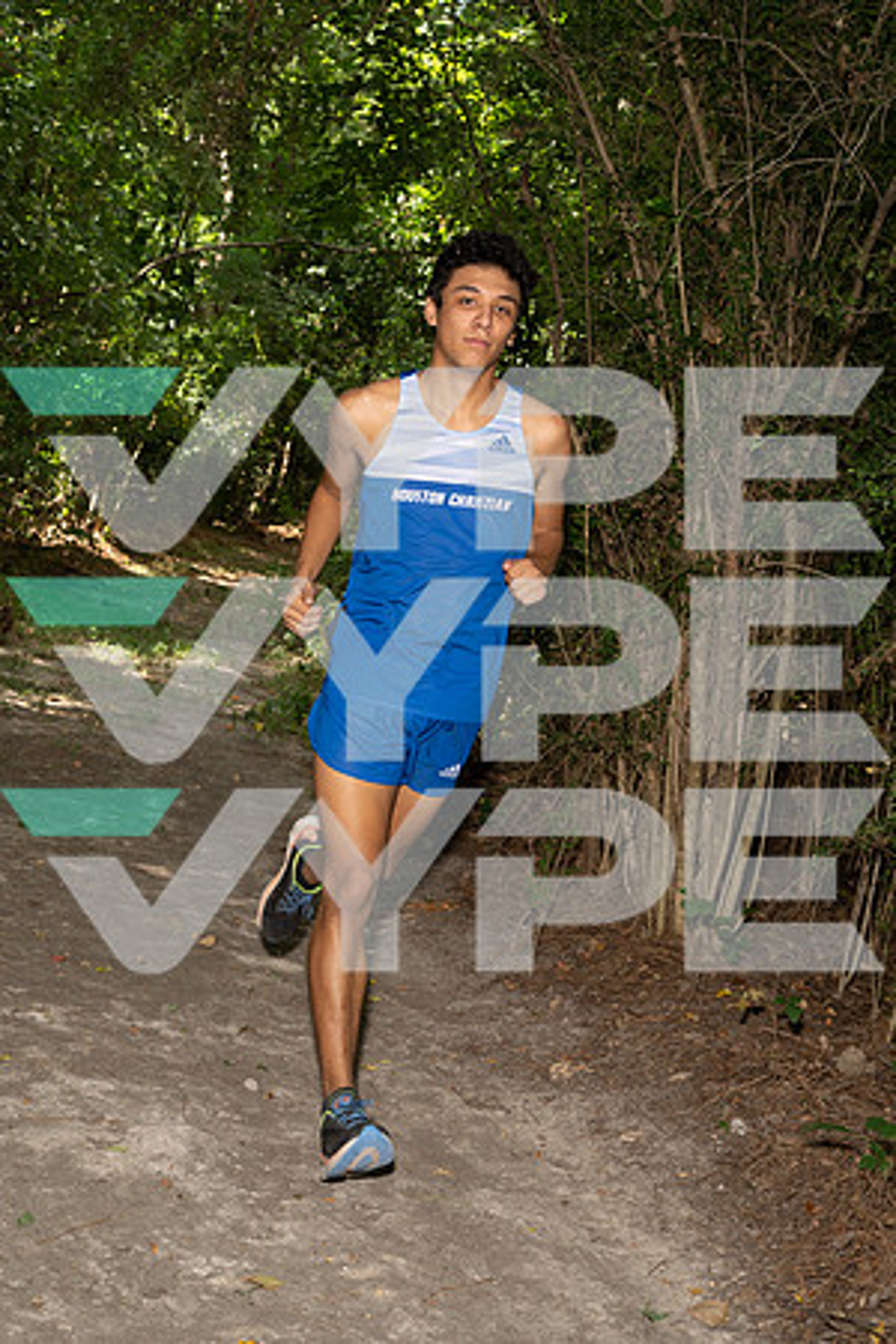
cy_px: 672
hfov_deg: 27.0
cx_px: 448
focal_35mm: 50
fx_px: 1867
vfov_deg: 39.6
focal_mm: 50
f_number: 8
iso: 800
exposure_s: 1/250
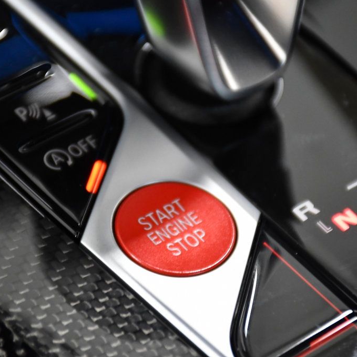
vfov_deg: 6.5
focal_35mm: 269
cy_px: 178
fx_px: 3139
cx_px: 172
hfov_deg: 6.5
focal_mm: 140
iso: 2500
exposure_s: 1/100
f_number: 5.6
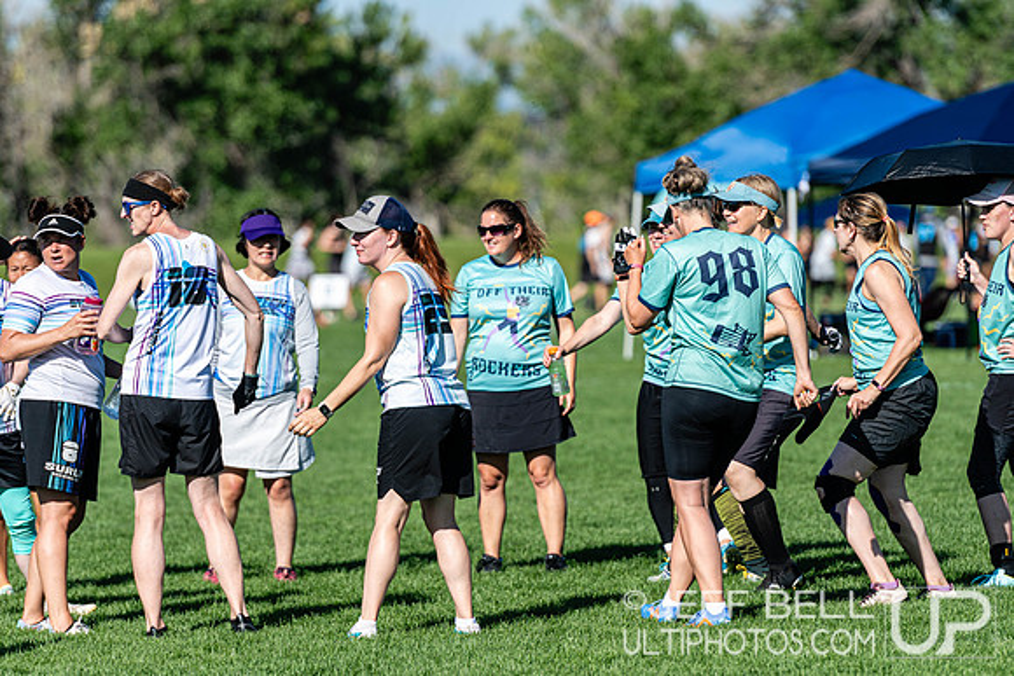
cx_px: 507
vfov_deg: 4.6
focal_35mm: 300
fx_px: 8452
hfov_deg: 6.9
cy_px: 338
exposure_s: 1/1600
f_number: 3.2
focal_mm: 200
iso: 100
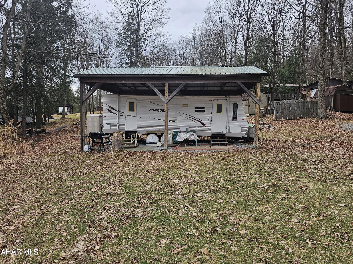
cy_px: 132
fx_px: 235
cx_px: 176
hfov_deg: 73.9
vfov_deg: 58.9
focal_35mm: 23
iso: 20
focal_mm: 6.3
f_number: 1.7
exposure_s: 1/120
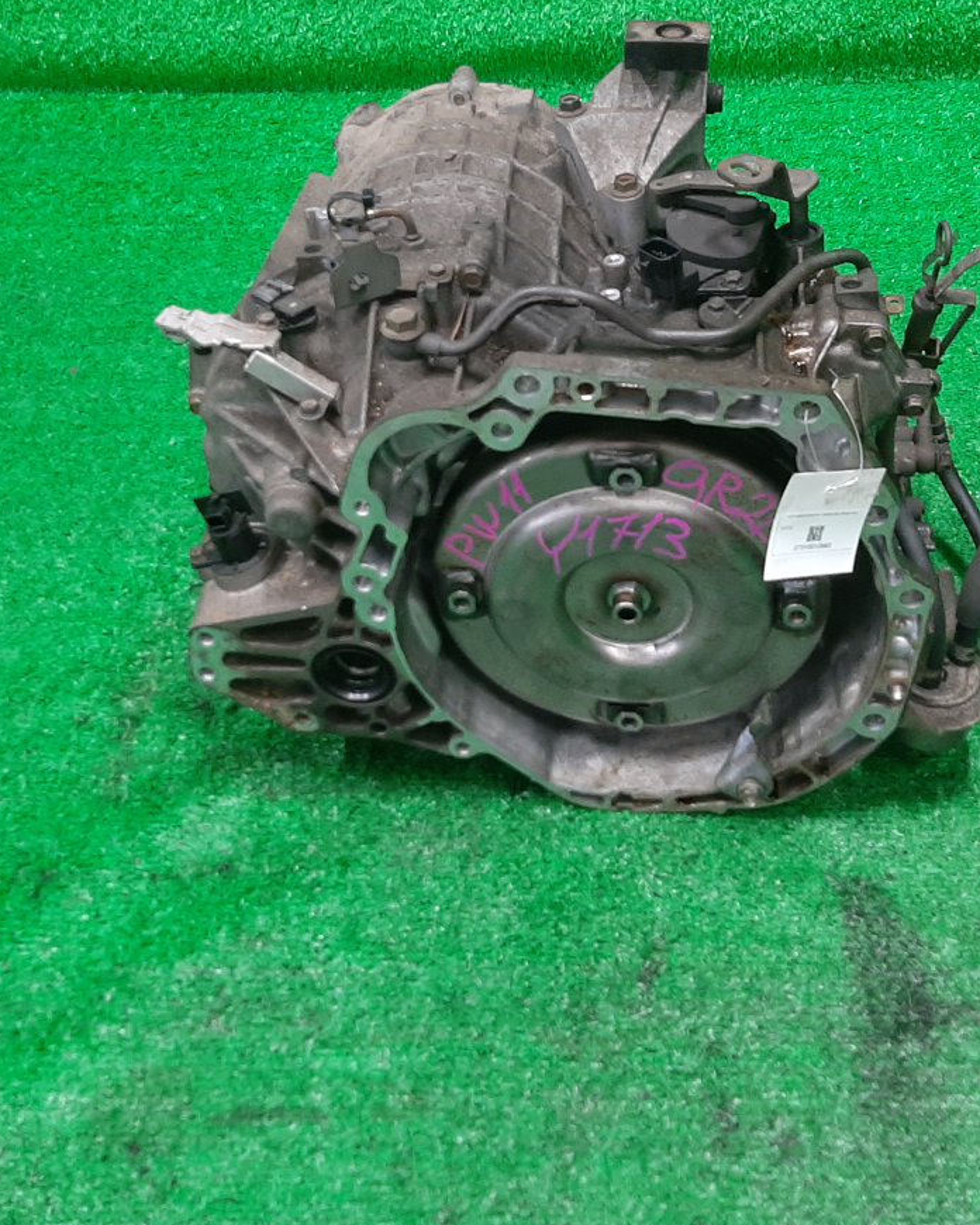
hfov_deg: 35.6
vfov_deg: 43.7
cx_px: 553
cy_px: 508
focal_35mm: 42
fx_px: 1523
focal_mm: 3.93
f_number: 1.7
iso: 186
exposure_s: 1/50
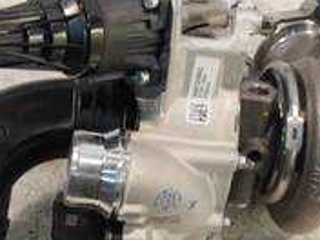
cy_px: 118
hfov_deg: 23.8
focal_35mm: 82
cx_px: 142
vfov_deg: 18.0
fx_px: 758
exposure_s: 1/60
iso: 400
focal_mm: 15
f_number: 3.6
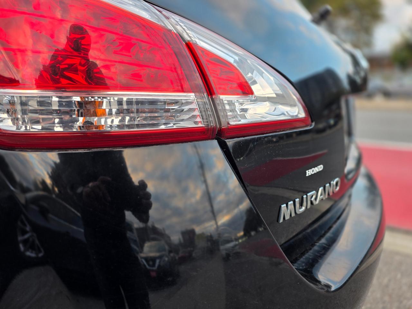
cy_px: 154
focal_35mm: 23
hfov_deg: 73.9
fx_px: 274
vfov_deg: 58.9
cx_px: 206
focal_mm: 6.25
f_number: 1.7
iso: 64
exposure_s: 1/180
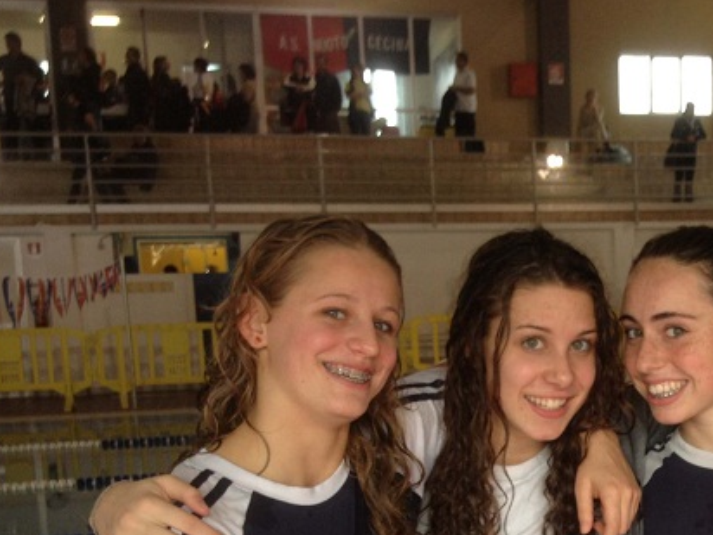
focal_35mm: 68
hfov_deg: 27.5
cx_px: 642
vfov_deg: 21.1
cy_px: 485
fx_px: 1401
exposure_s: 1/40
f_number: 2.4
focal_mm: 4.28
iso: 50
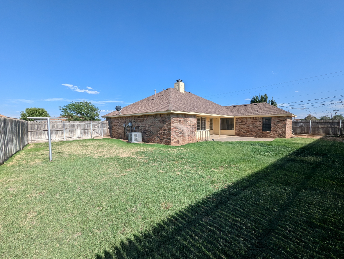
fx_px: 129
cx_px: 172
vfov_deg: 90.1
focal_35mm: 13
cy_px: 130
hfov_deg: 106.1
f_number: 2.2
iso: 44
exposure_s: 1/1437
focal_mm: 1.95
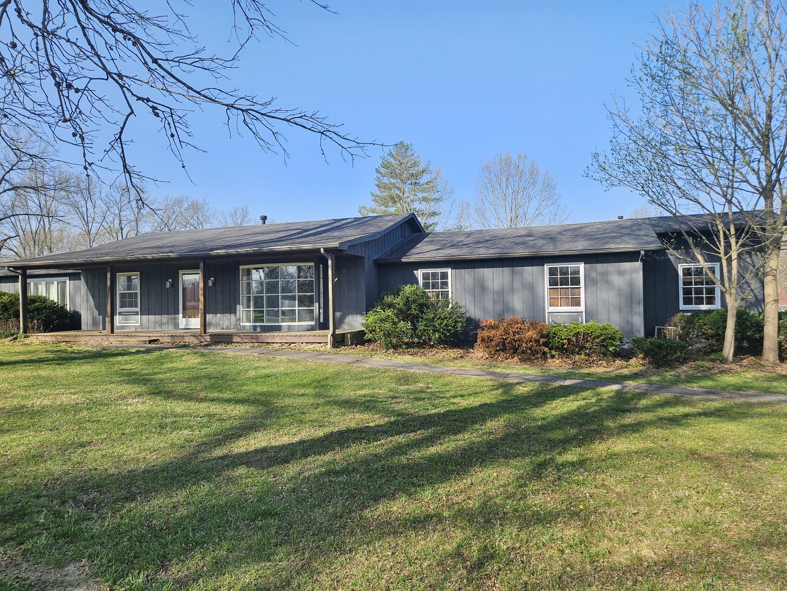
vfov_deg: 58.9
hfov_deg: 73.9
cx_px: 394
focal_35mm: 23
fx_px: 523
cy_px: 296
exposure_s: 1/1195
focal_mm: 5.4
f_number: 1.8
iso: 25
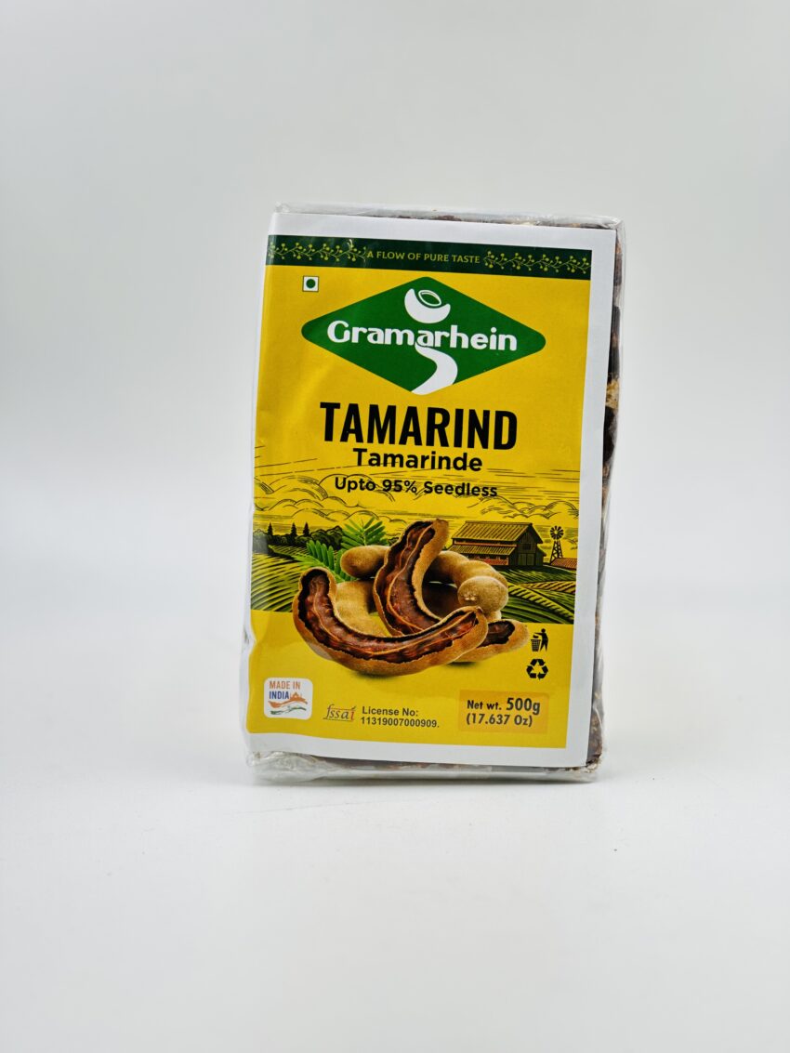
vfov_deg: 25.3
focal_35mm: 77
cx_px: 395
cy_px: 526
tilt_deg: -14.3
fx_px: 2343
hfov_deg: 19.1
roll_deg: +0.2
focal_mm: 9
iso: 50
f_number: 2.8
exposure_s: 1/100
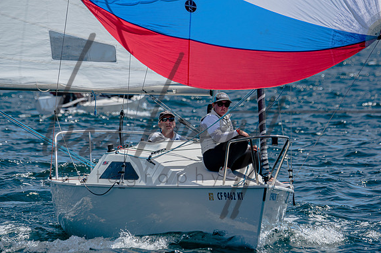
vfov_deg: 3.1
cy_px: 127
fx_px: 4654
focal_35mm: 440
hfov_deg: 4.7
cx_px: 190
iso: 200
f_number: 5.6
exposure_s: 1/2000
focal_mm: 290
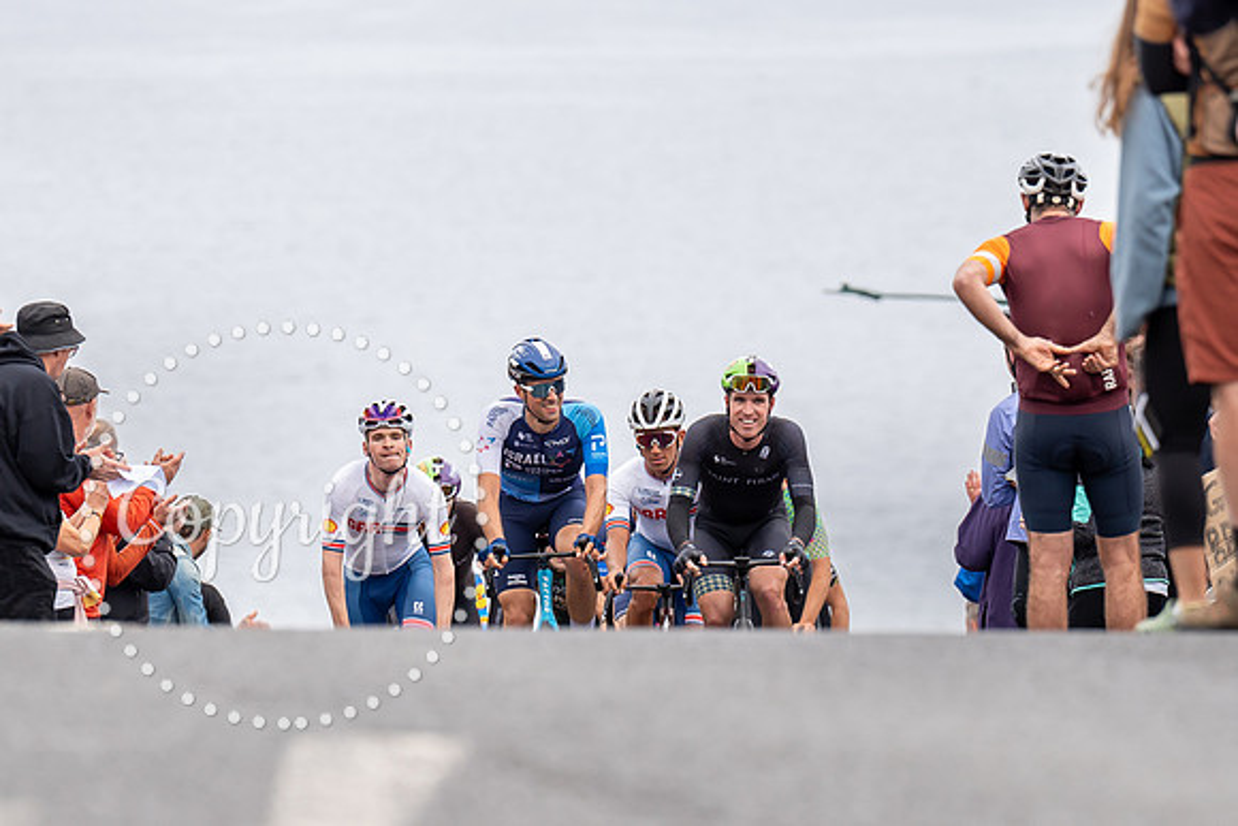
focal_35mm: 343
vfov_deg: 4.0
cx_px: 696
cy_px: 432
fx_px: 11795
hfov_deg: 6.0
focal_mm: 178
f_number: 3.5
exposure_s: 1/1000
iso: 320
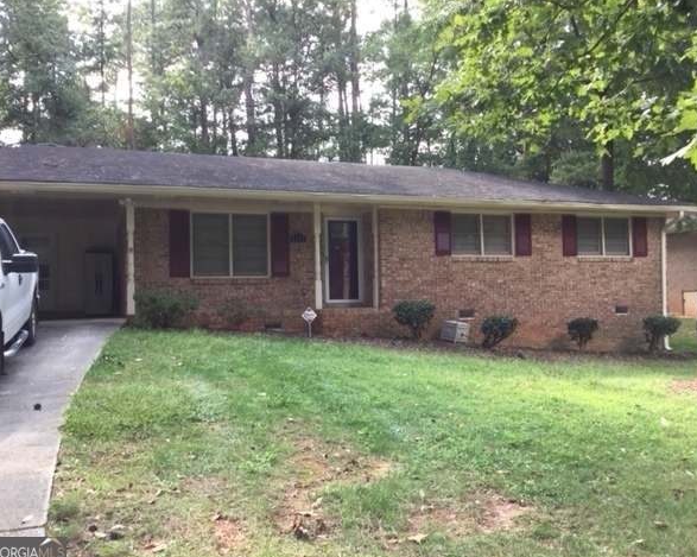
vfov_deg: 44.5
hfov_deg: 54.2
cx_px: 361
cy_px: 280
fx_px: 680
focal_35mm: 33
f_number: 2.4
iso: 25
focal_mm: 3.3
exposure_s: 1/60
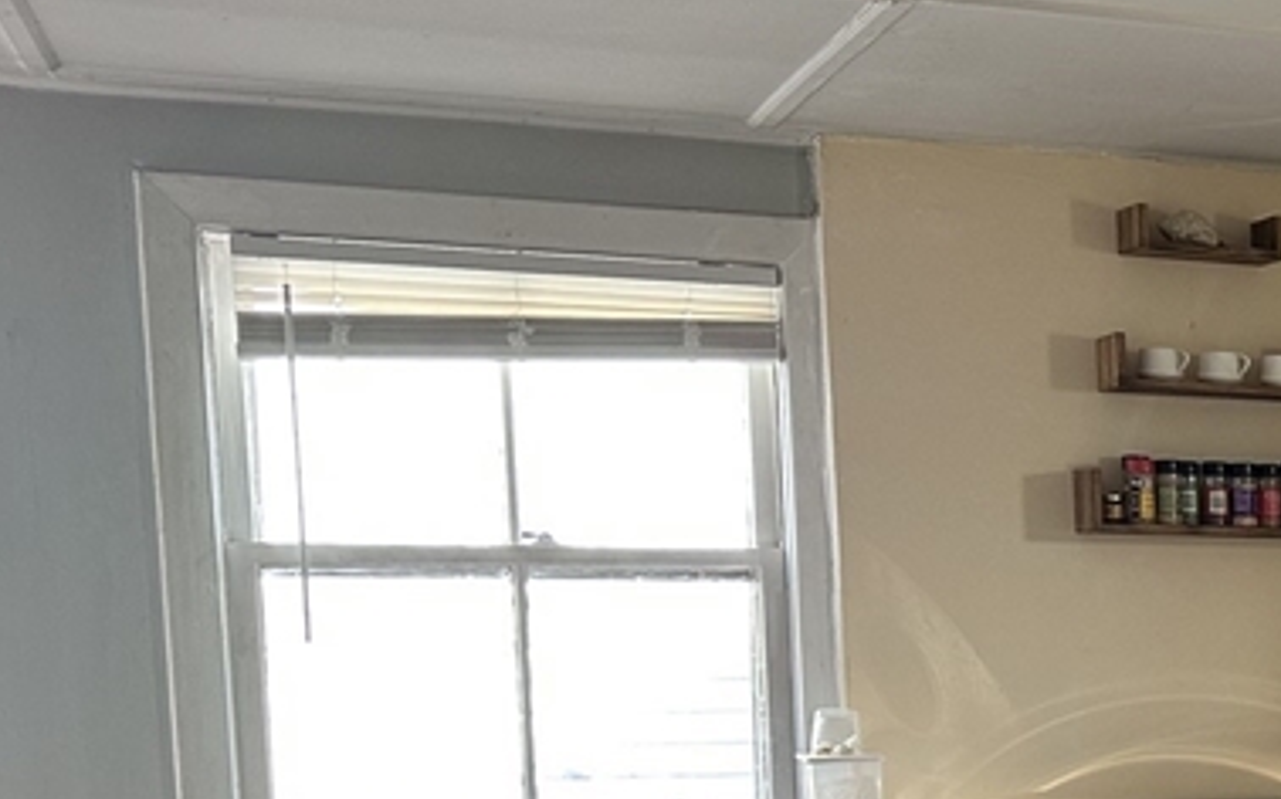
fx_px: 2408
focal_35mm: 69
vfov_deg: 18.1
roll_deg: -0.3
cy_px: 887
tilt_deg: -6.3
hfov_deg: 25.2
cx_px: 1722
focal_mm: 6.86
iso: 160
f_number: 1.78
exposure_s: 1/121
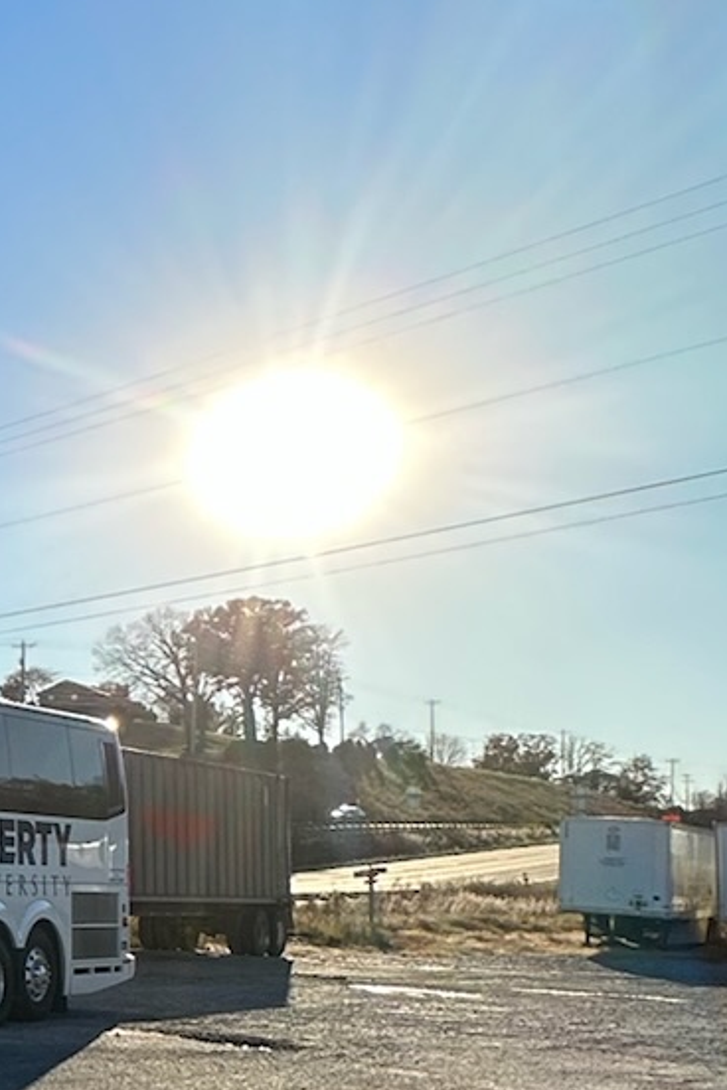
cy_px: 727
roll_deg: -2.7
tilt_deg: +4.3
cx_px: -703
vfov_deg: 36.5
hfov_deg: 17.9
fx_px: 1636
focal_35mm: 54
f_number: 2.2
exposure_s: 1/1770
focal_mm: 2.22
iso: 50
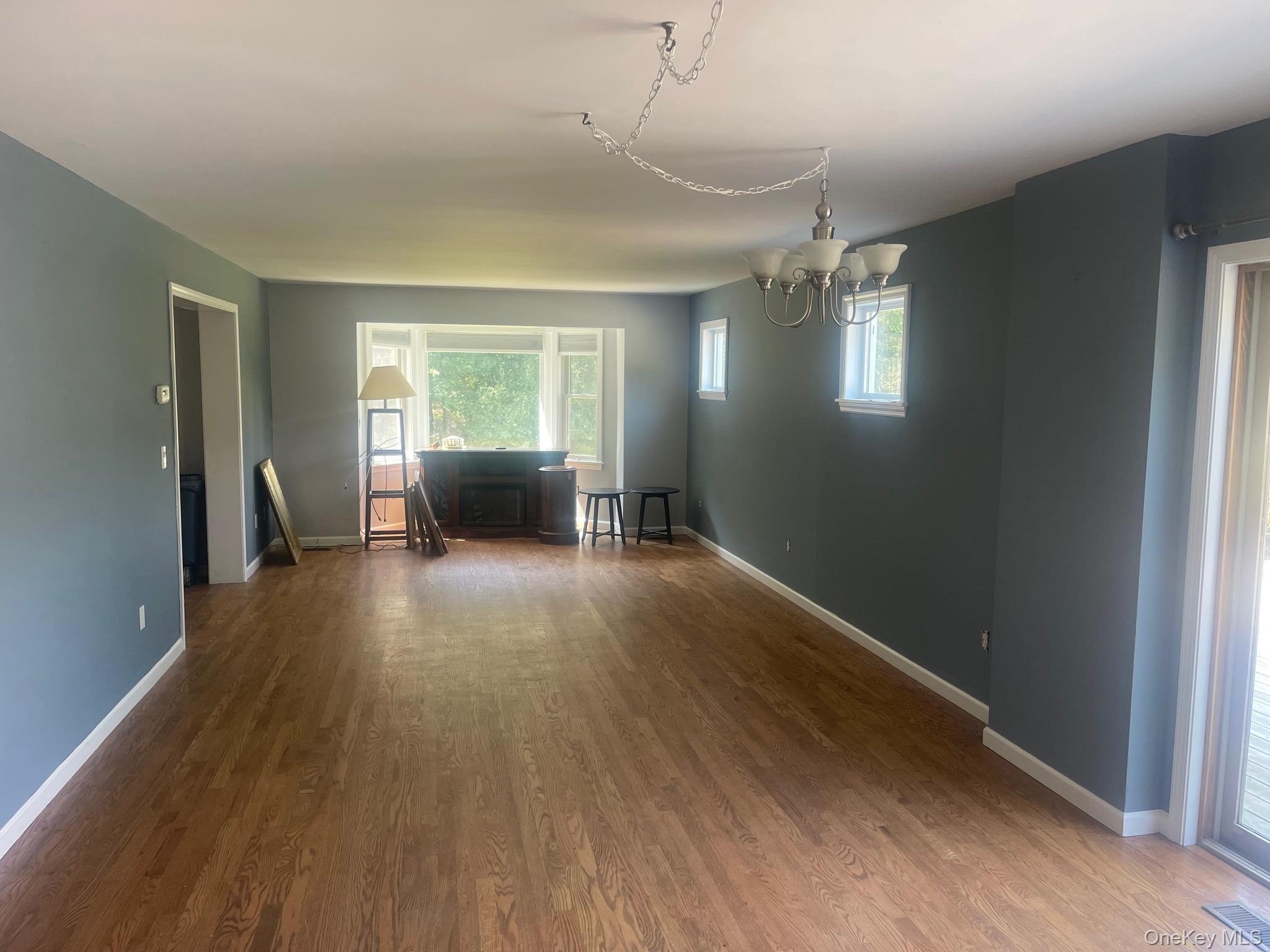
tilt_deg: -7.6
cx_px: 635
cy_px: 476
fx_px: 917
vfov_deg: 54.9
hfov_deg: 69.4
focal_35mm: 25
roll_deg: -0.8
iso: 125
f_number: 1.6
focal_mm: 5.1
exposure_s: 1/121
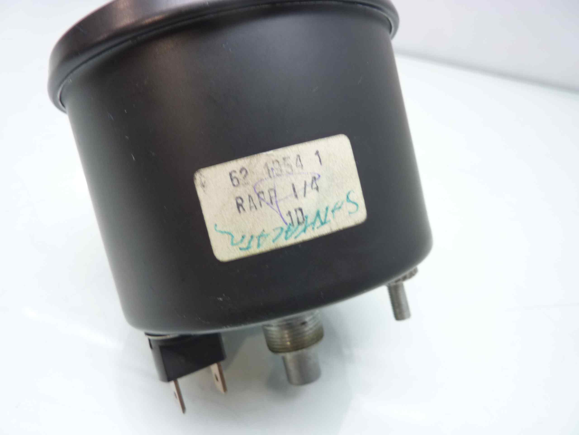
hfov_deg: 69.4
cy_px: 218
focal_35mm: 25
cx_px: 290
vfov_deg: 54.9
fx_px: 418
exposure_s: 1/8
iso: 125
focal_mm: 4.1
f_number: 3.3
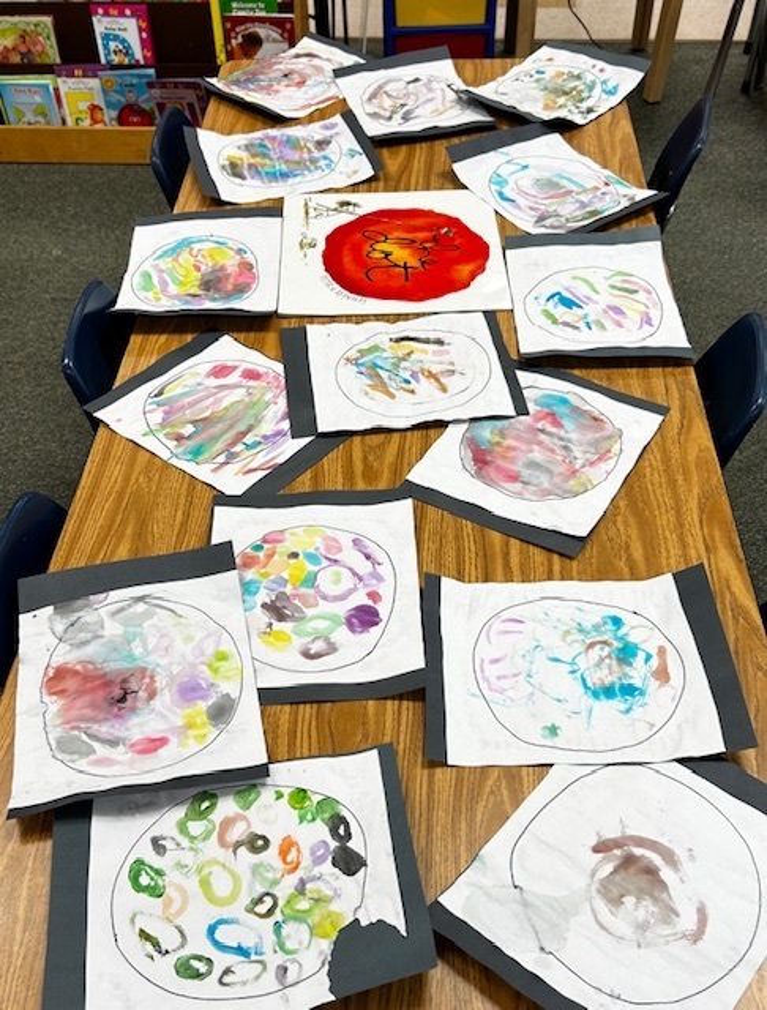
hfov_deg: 53.4
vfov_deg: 67.1
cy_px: 505
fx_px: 762
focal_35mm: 26
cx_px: 384
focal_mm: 5.7
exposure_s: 1/120
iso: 40
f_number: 1.5
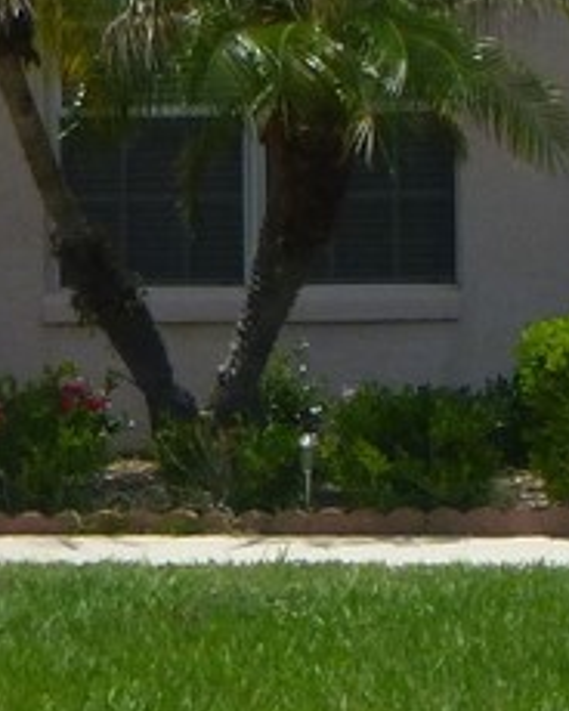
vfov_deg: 11.1
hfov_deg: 9.1
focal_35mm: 170
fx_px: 3579
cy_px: -148
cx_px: 408
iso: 100
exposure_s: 1/800
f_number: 3.9
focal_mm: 4.5
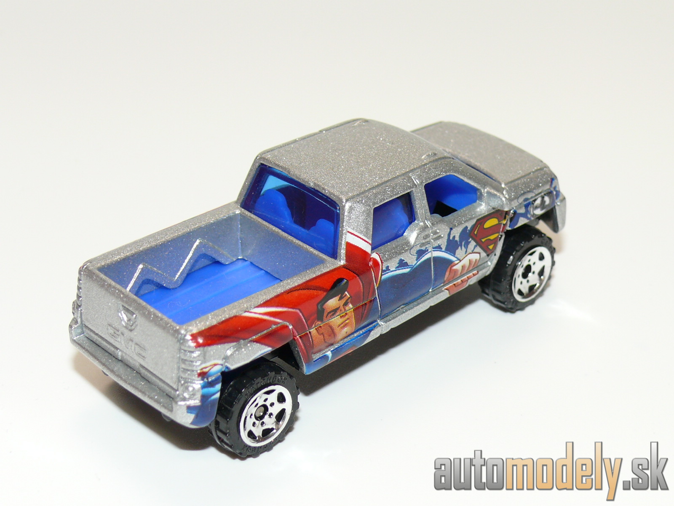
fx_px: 1597
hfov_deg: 23.8
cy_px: 253
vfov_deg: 18.0
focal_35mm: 82
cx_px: 337
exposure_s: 1/30
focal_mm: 12
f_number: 4
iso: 100
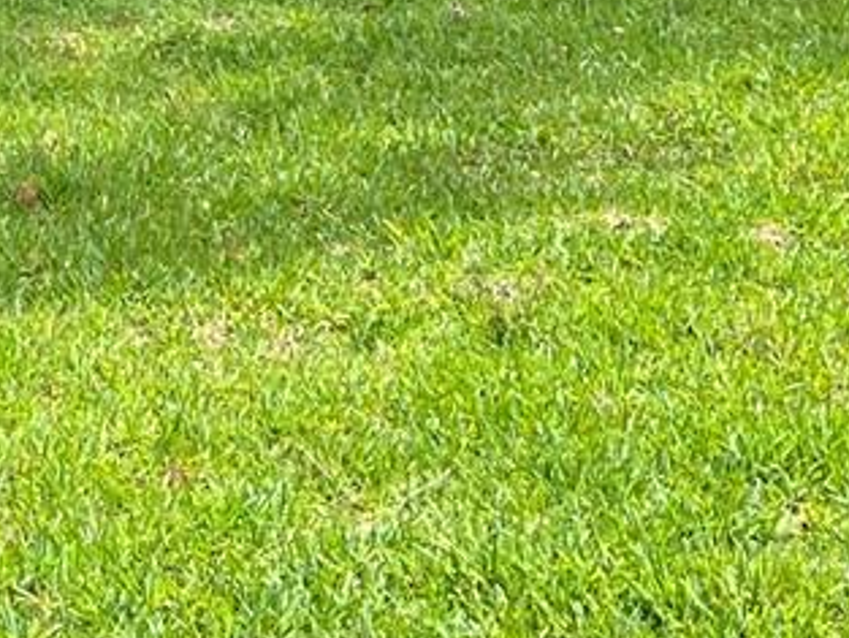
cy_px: -890
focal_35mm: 133
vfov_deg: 9.8
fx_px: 3263
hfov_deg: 14.8
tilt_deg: +3.3
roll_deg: +1.9
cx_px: 320
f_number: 1.5
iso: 50
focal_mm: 5.7
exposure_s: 1/840
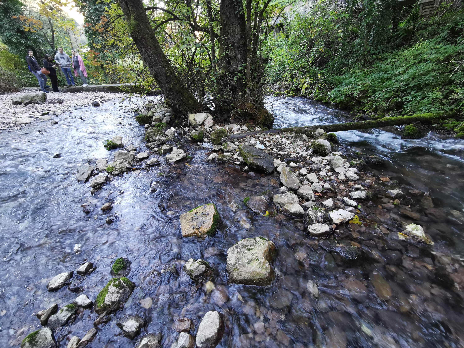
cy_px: 174
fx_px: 228
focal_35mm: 17
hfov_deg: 91.0
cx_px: 232
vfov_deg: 74.7
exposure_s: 1/33.3
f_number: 2.2
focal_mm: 2.26
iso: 160
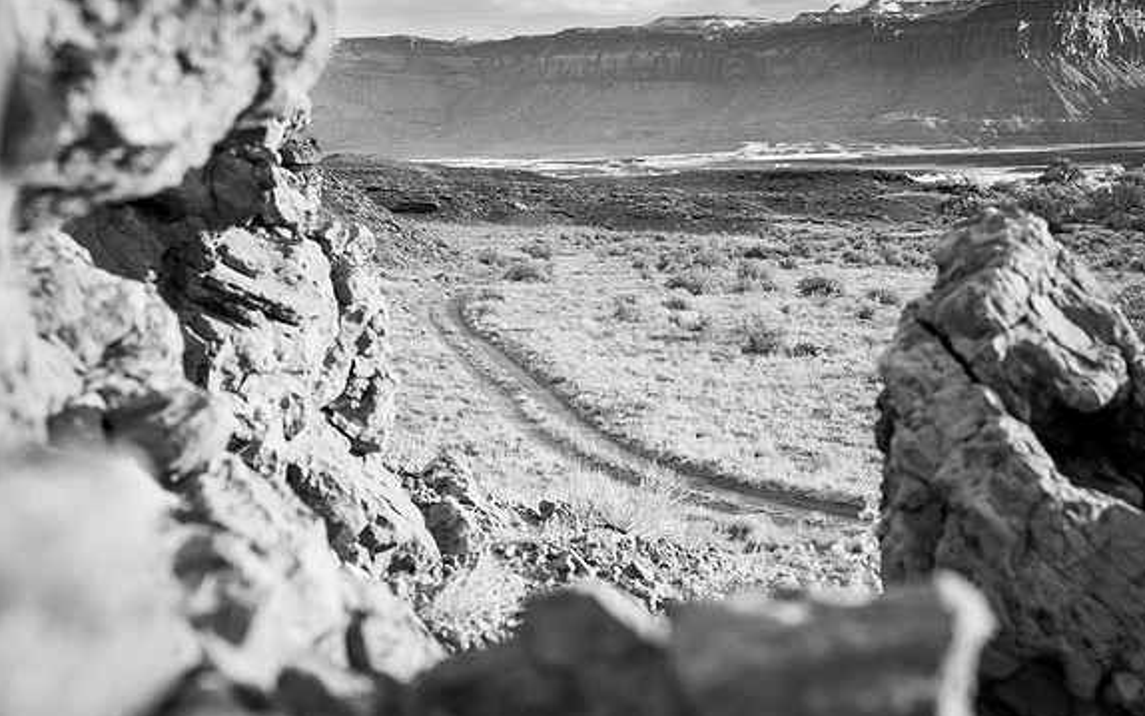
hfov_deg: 35.1
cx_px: 572
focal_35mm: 58
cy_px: 348
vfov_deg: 22.4
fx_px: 1810
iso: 2000
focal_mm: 56.3
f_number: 11
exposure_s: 1/400
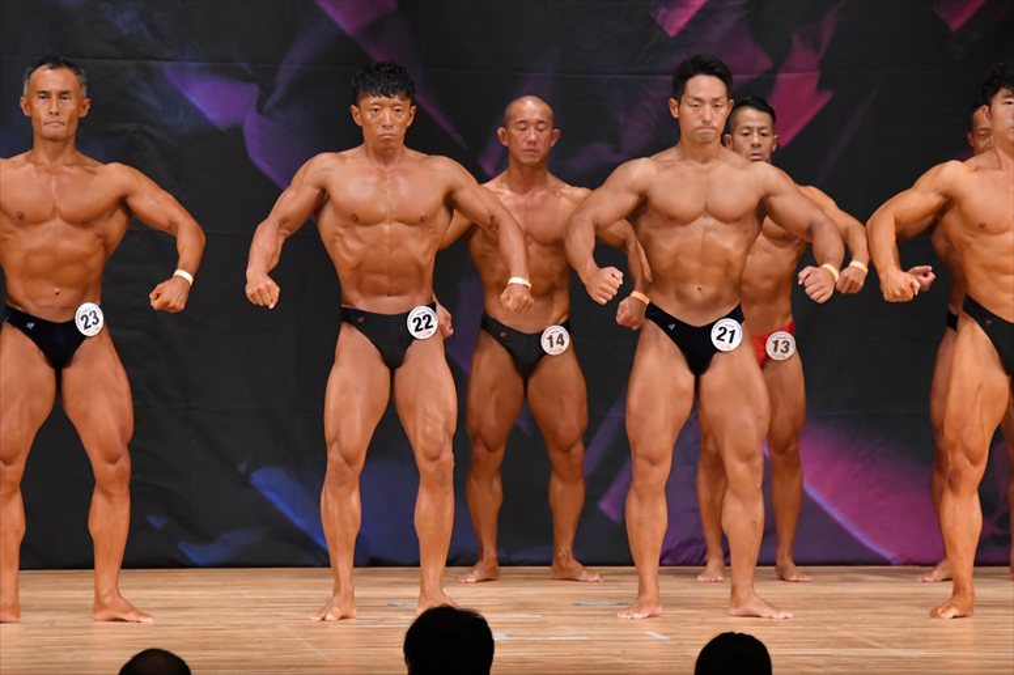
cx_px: 507
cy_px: 338
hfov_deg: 7.6
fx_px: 7601
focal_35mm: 270
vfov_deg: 5.1
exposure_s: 1/400
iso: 5000
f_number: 5.6
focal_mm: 180
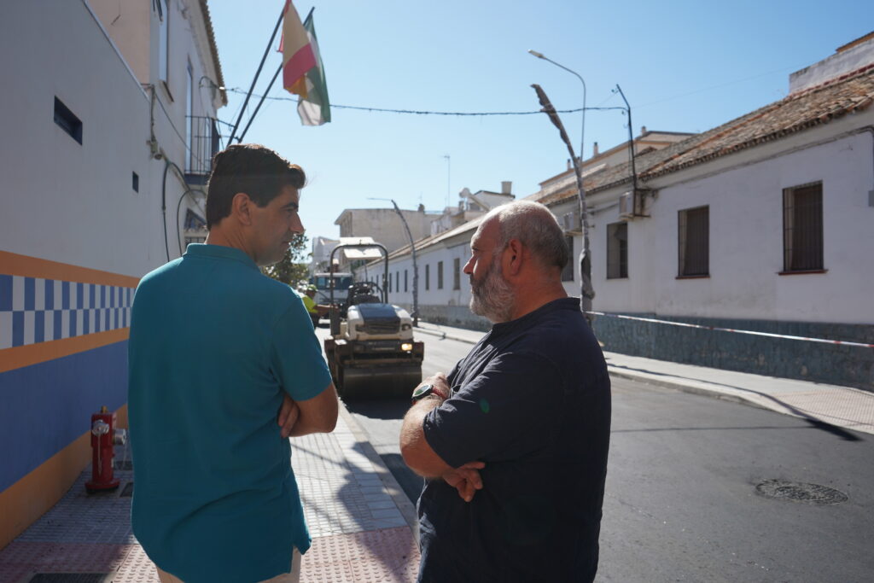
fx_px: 704
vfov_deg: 45.0
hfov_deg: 63.7
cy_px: 292
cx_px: 437
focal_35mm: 29
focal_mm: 29
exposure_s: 1/500
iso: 100
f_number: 5.6
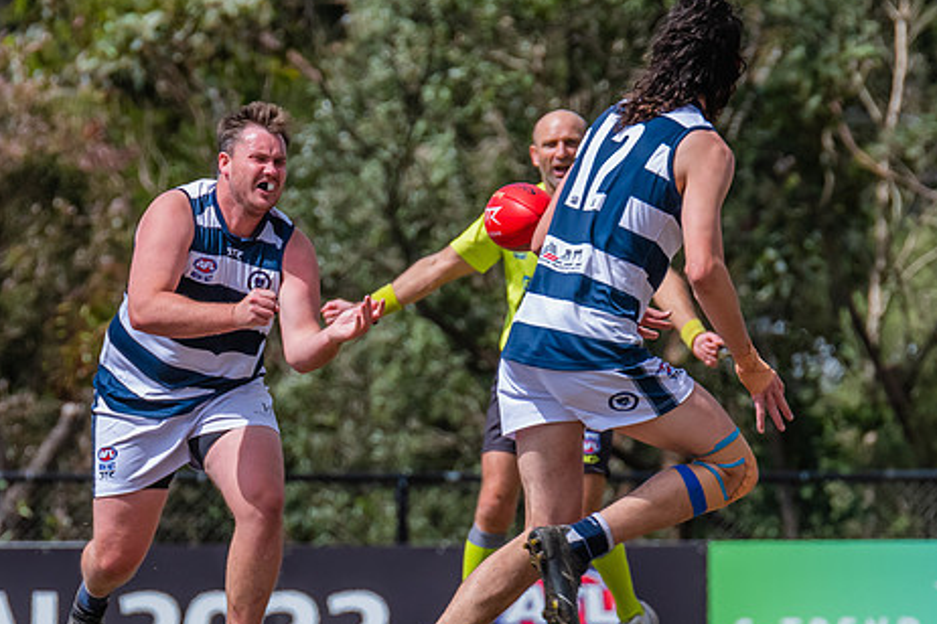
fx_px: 23553
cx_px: 261
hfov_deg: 2.3
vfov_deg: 1.5
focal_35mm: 905
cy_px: 460
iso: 800
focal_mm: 420
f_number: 9
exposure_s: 1/1600
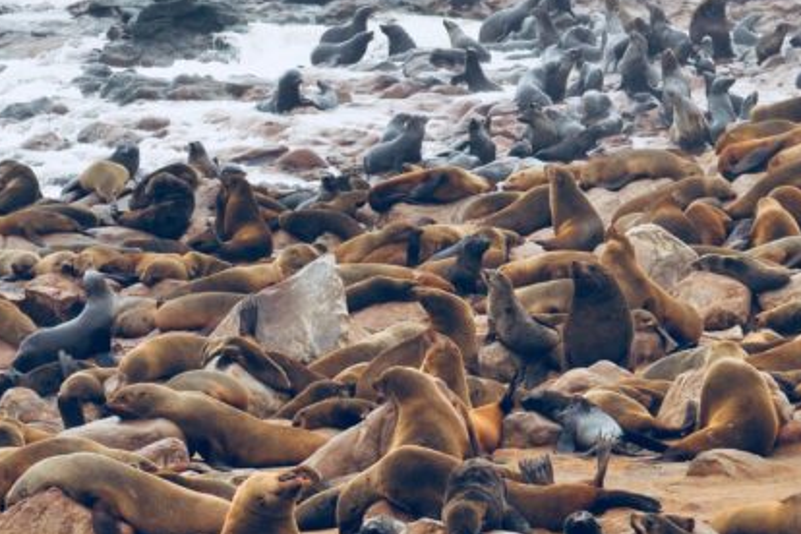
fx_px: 6652
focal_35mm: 299
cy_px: 265
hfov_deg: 6.9
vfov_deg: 4.6
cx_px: 743
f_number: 14
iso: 400
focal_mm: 86
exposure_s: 1/400
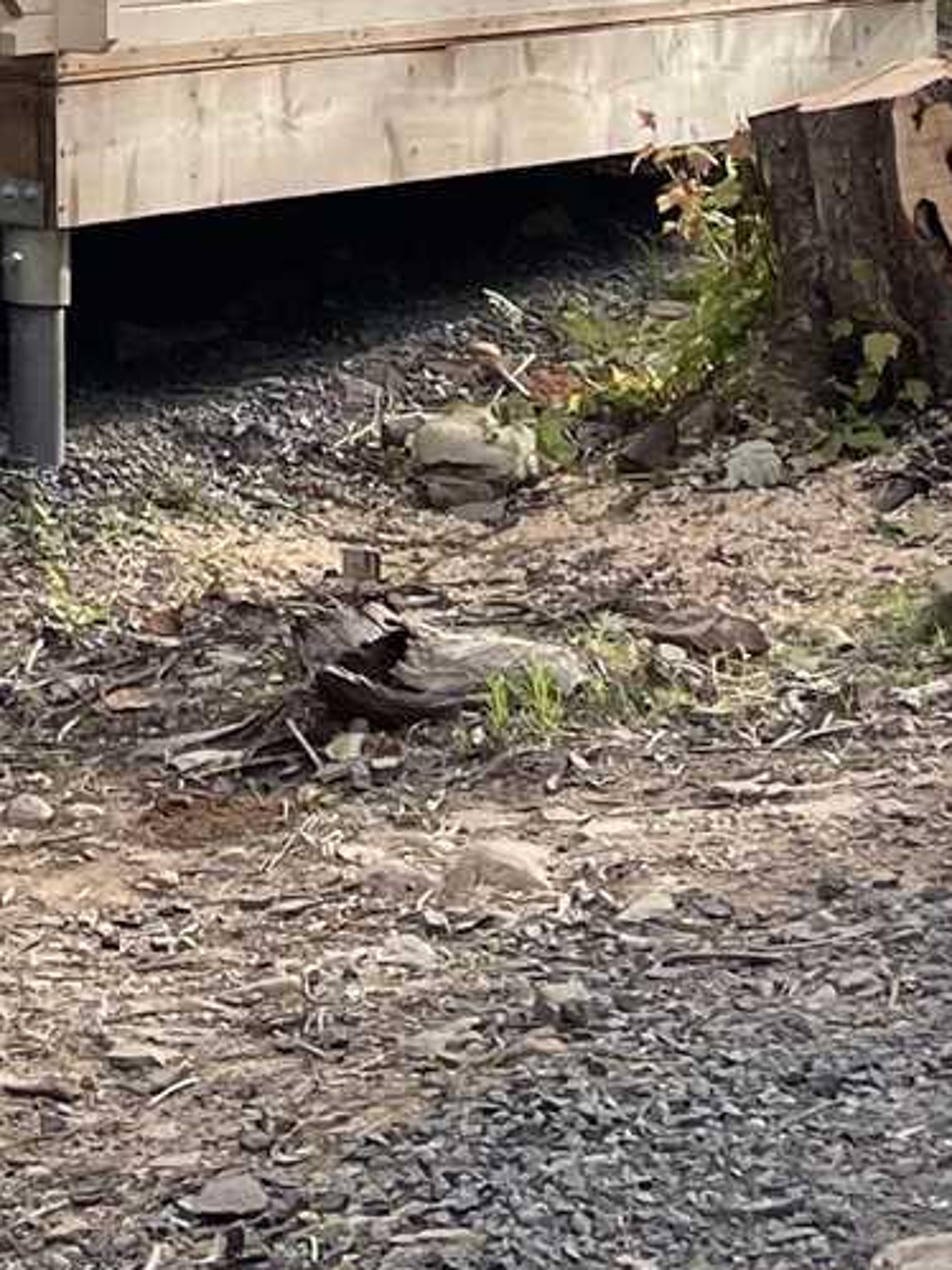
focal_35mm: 120
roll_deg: -0.7
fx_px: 4402
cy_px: -860
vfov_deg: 14.8
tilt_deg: +7.0
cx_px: -573
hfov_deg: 11.7
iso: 32
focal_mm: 4.2
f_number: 1.6
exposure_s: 1/707
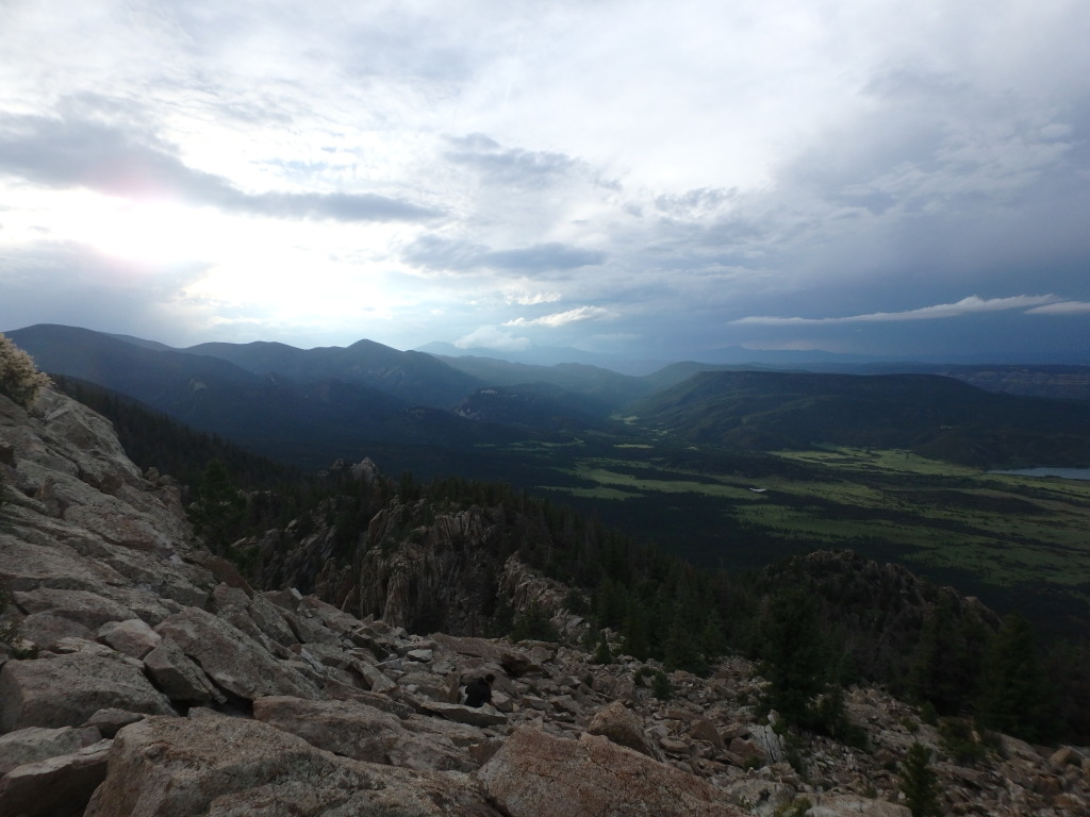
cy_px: 408
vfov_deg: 63.4
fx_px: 661
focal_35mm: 21
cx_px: 545
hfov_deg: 79.0
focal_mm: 3.7
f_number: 3.5
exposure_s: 1/500
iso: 125
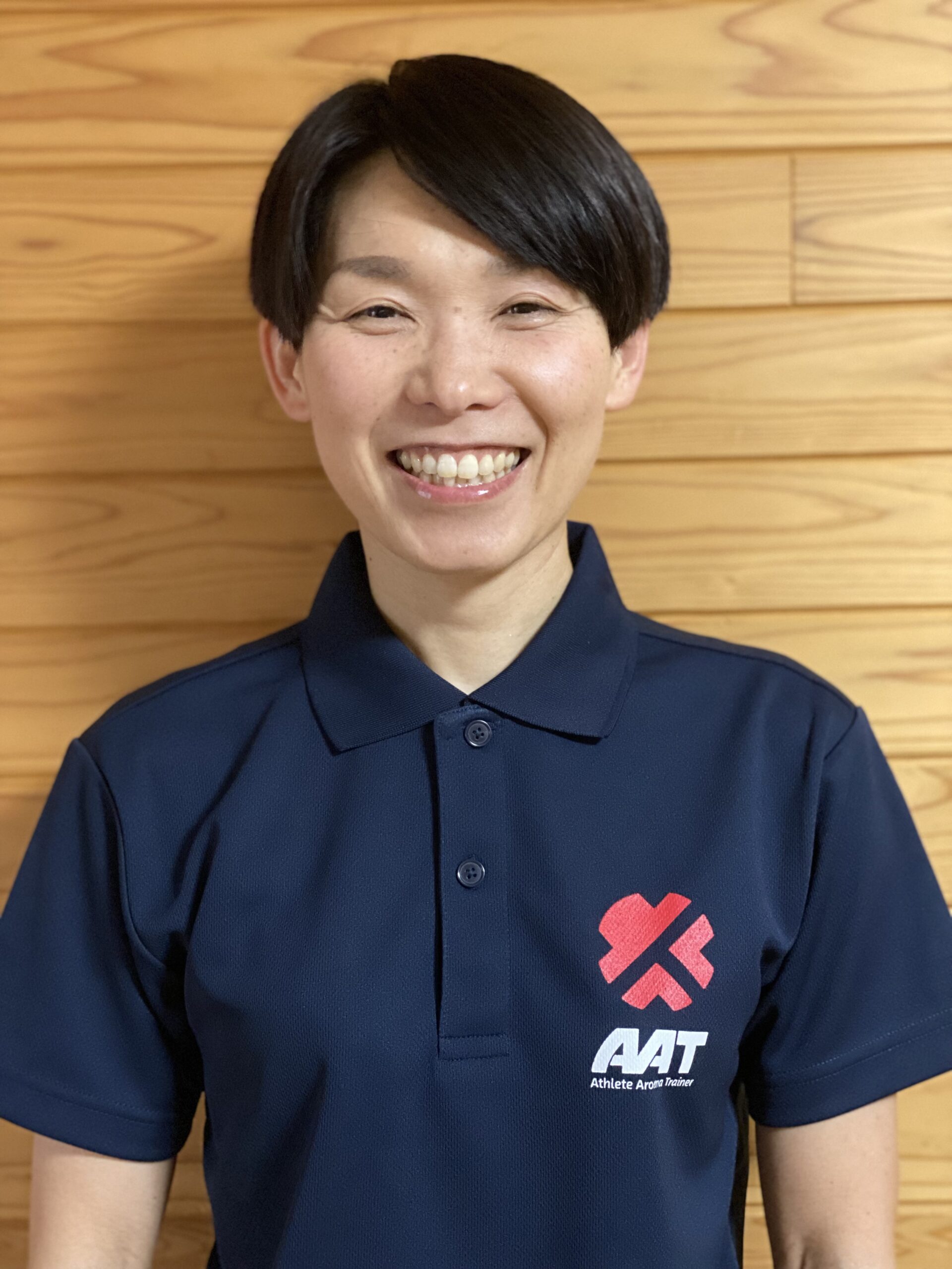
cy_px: 634
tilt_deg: -2.1
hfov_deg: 28.0
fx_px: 1907
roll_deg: +1.4
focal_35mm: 52
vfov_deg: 36.8
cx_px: 476
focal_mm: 6
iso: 400
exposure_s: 1/24
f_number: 2
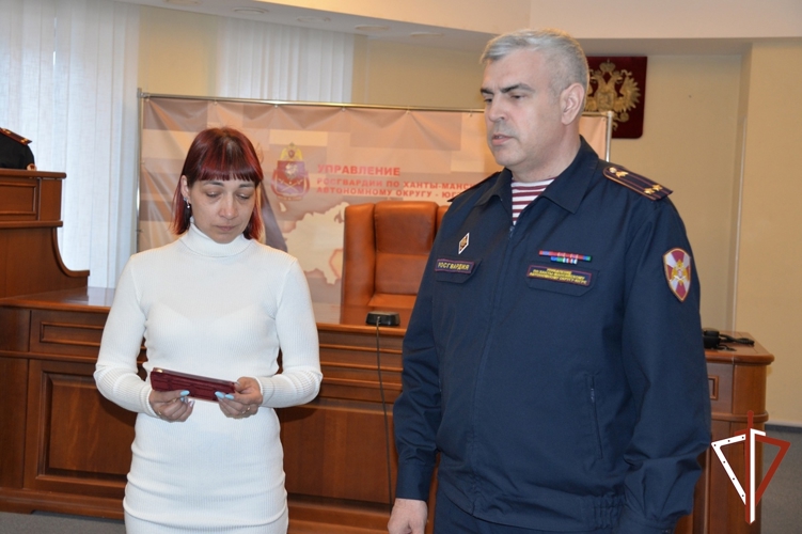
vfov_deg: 30.5
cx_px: 401
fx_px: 980
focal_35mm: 44
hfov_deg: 44.5
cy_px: 267
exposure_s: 1/60
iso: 800
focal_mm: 44
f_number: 4
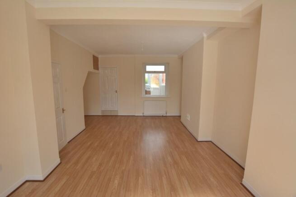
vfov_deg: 77.4
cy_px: 98
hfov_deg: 100.4
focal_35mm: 15
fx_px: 123
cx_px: 148
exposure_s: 1/160
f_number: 6.3
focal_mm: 10
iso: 200
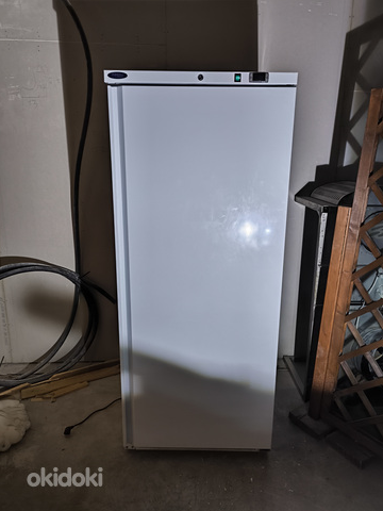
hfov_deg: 54.9
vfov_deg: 69.4
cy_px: 248
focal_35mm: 25
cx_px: 196
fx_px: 369
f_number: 1.9
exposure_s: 1/25
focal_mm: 6.92
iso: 400
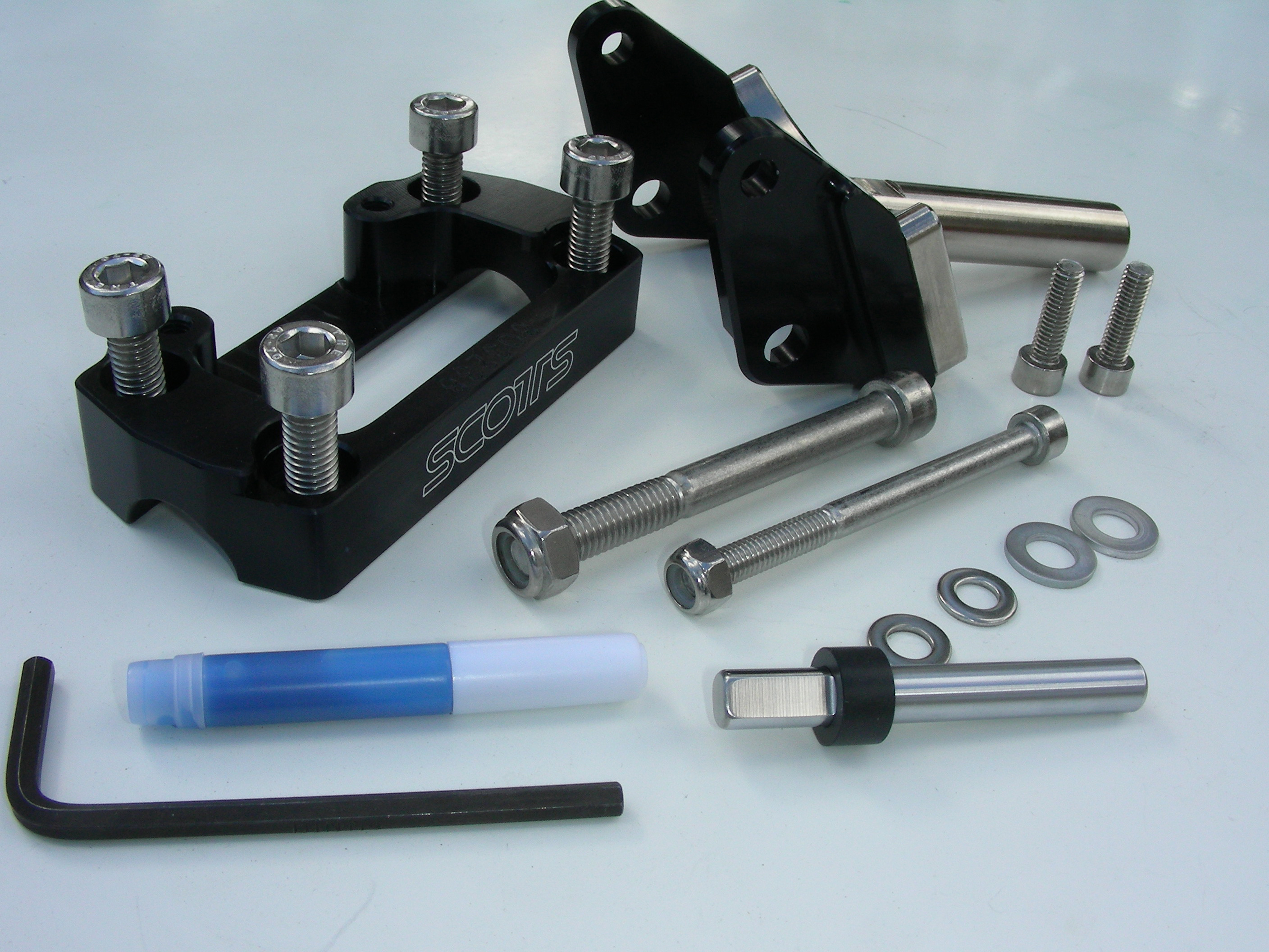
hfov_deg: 49.0
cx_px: 634
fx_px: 1393
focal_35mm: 38
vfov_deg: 37.7
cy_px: 476
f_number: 6.8
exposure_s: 1/103
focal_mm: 6.3
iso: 50
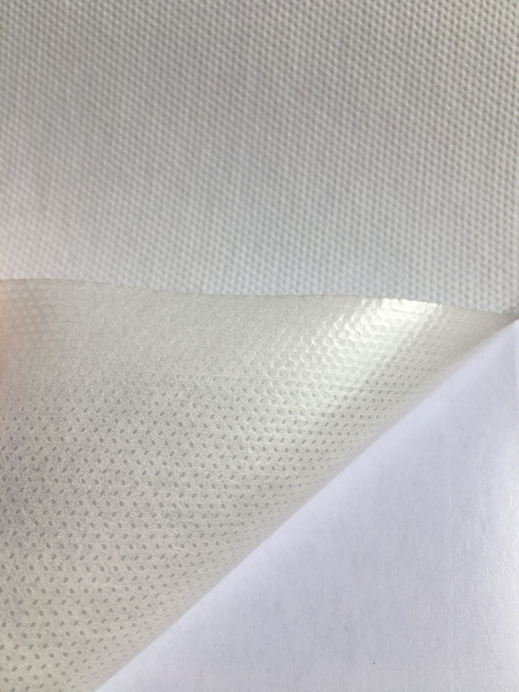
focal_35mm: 29
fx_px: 580
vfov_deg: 61.7
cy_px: 346
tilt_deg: -57.1
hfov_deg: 48.2
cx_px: 260
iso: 25
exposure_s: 1/315
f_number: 2.2
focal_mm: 4.15
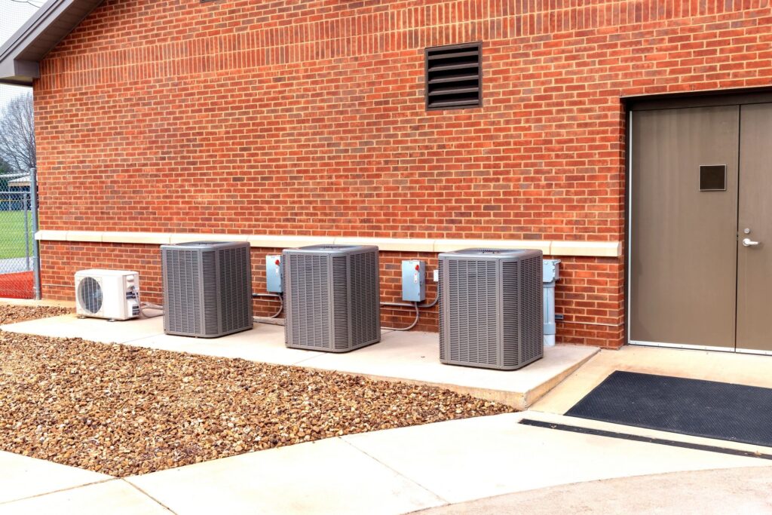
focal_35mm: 38
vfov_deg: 35.1
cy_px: 258
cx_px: 386
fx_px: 815
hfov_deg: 50.7
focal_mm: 38
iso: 800
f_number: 9.5
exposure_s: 1/500
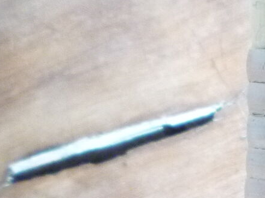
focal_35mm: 135
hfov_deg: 13.2
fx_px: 1033
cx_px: 476
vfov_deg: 10.4
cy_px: 345
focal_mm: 5.2
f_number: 3.3
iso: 400
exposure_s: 1/10
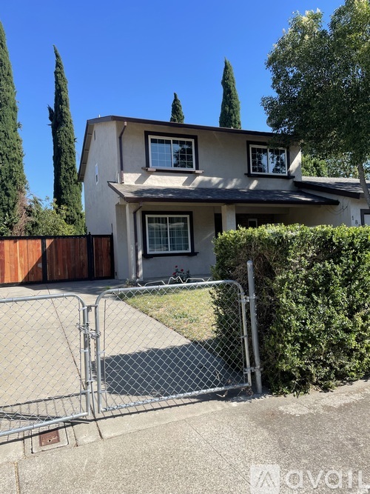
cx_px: 185
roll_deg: +0.9
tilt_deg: +2.8
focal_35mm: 26
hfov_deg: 53.0
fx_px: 371
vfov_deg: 67.3
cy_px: 247
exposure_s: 1/1984
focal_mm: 4.2
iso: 32
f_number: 1.6
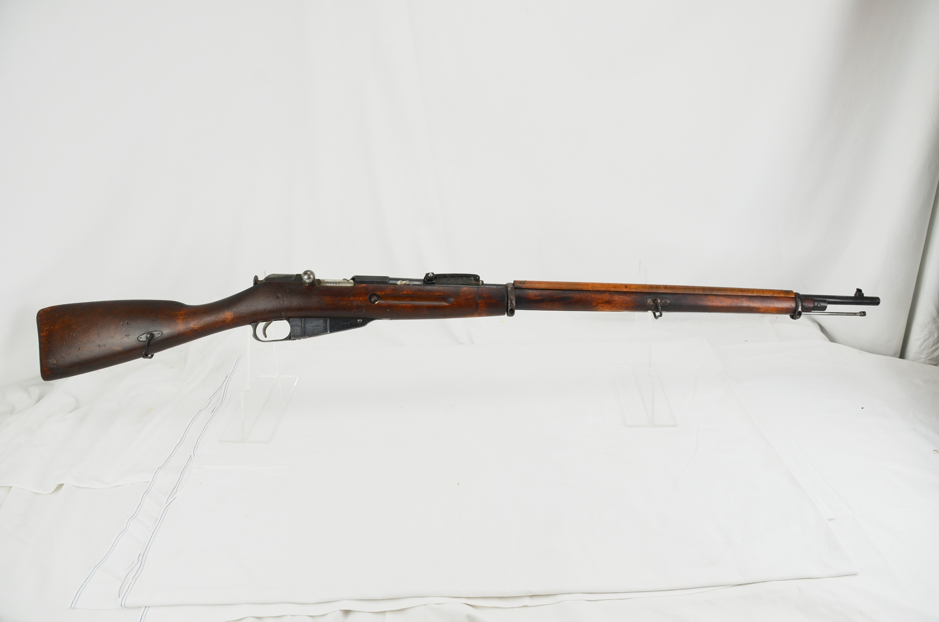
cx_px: 470
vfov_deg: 47.7
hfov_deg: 67.5
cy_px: 311
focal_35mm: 27
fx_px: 703
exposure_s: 1/125
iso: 250
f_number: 5.6
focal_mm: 18
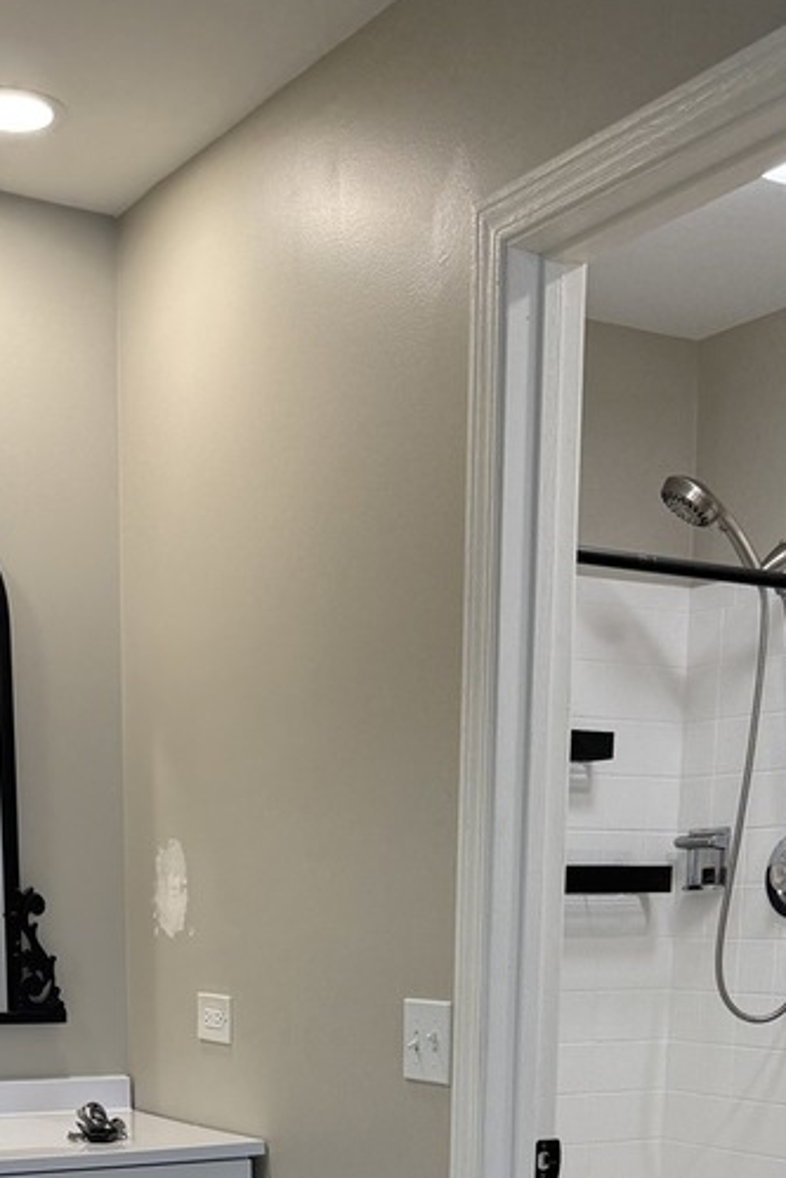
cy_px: 1242
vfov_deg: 33.0
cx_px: 368
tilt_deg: -10.3
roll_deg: -0.5
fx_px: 1767
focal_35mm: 54
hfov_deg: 25.1
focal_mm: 6.76
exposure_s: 1/232
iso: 160
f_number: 1.78
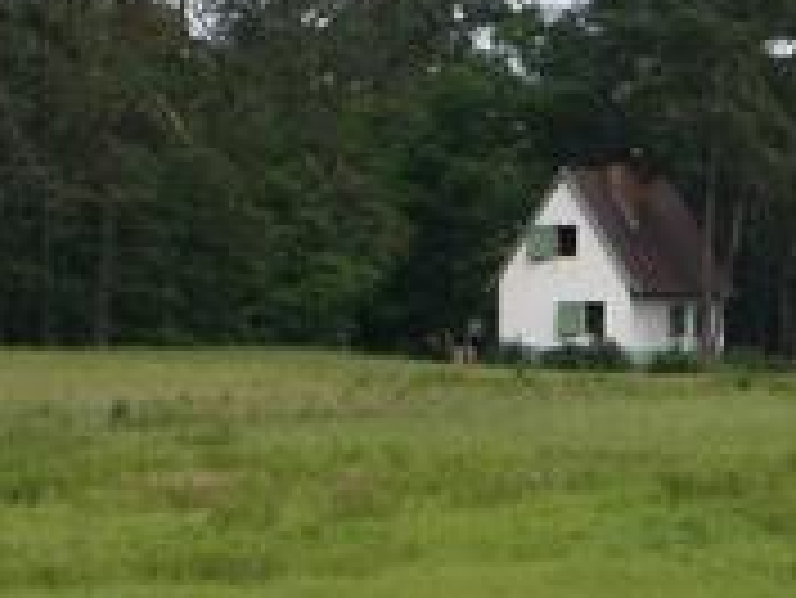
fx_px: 10815
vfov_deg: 3.2
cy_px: 477
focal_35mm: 470
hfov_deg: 4.2
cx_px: 319
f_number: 8
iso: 64
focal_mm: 28.23
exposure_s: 1/125
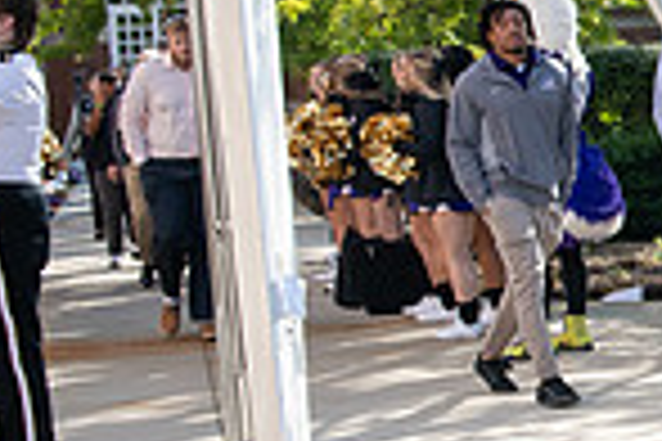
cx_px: 1202
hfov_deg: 14.3
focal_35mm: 126
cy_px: 223
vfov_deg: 10.9
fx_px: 2317
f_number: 6.3
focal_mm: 32
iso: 400
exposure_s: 1/500
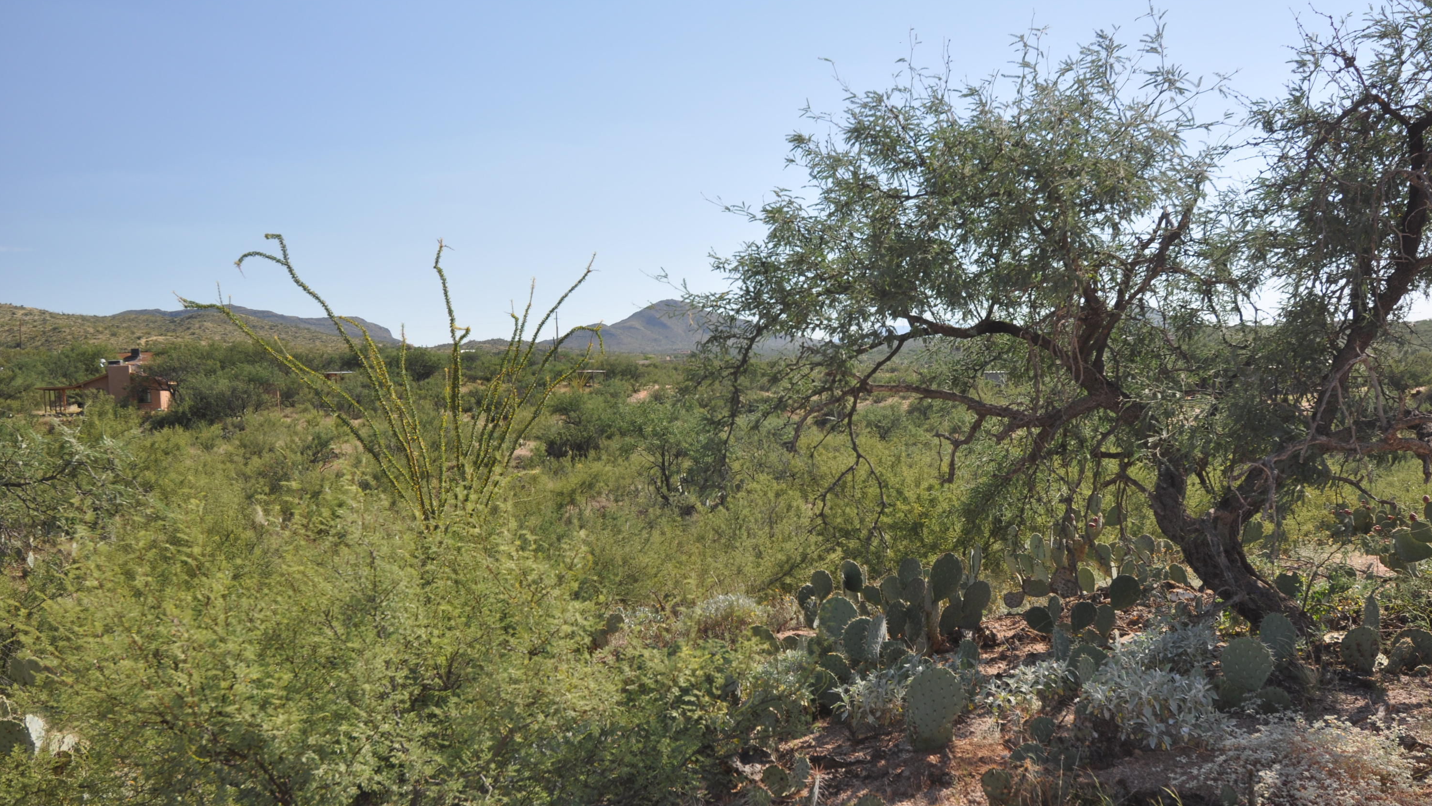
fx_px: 1443
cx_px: 720
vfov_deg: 31.2
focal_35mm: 38
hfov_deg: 52.8
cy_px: 458
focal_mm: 24
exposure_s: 1/200
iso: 200
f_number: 7.1
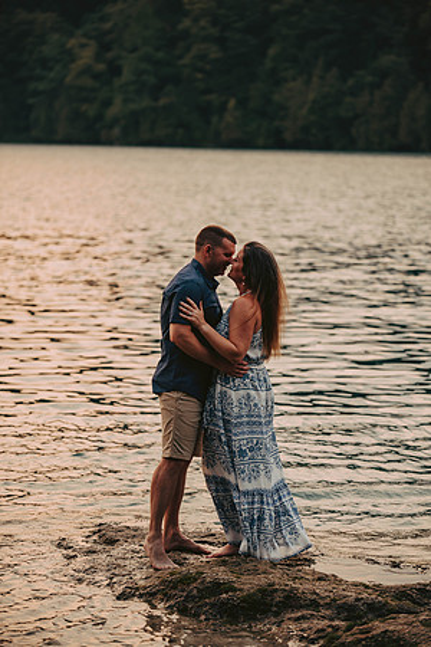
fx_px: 2083
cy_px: 324
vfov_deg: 17.6
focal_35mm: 116
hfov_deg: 11.8
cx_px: 216
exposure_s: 1/250
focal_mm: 116
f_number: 2.8
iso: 250
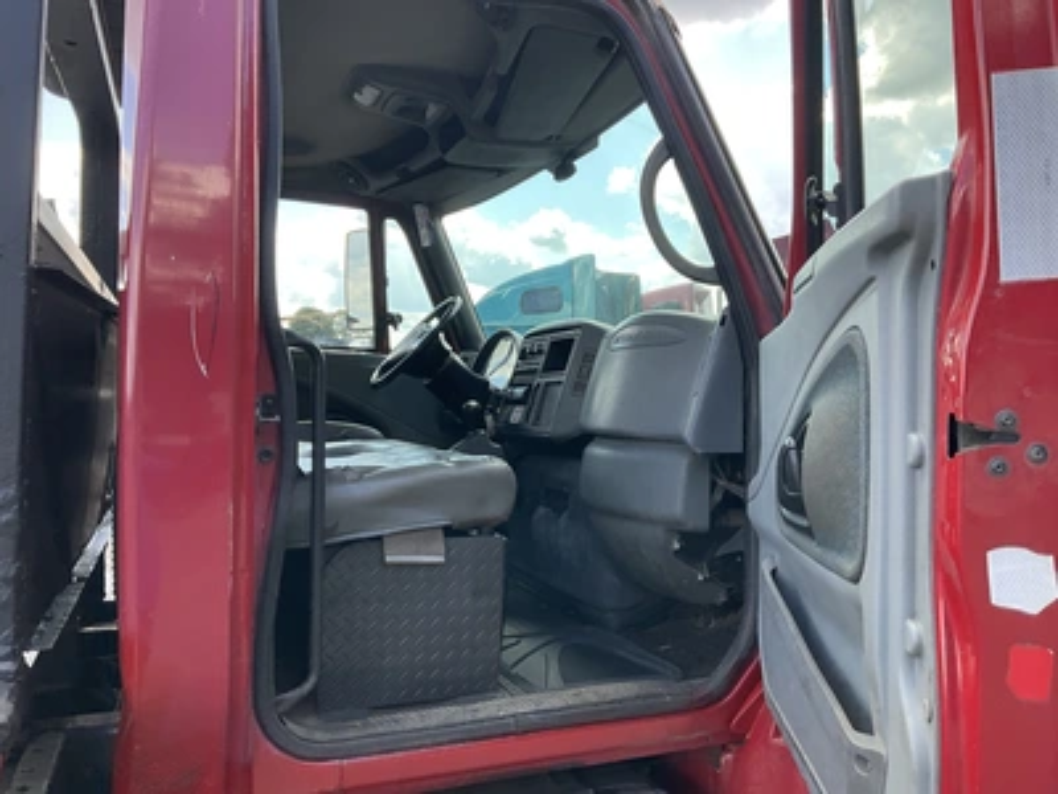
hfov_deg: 61.7
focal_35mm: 29
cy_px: 397
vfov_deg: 48.2
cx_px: 529
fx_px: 886
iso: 25
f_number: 1.8
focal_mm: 3
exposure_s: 1/247
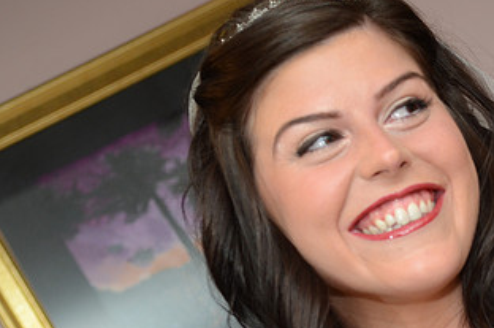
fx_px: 1987
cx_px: 408
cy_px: 261
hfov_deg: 14.1
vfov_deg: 9.4
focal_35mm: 145
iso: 640
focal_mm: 52
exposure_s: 1/125
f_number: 4.5
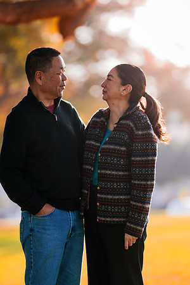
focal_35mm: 135
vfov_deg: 15.2
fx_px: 1069
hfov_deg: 10.2
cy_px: 142
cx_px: 95
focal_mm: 135
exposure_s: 1/400
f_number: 1.8
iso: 100
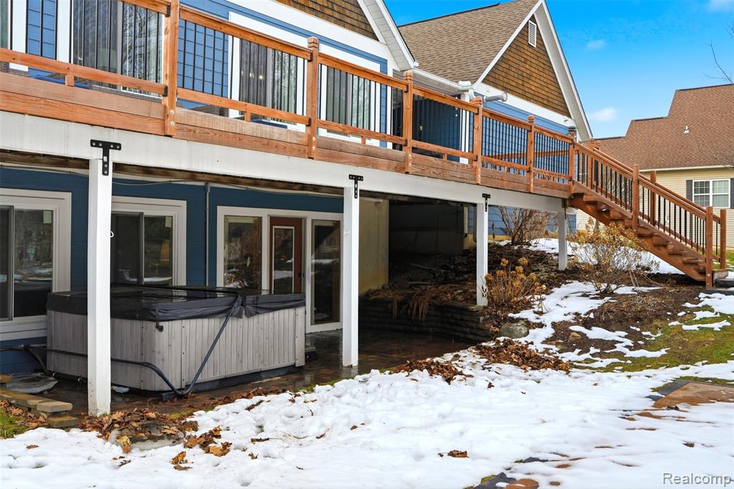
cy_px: 244
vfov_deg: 37.8
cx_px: 367
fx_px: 713
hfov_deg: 54.4
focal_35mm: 35
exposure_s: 1/5000
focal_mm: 35
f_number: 8
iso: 250
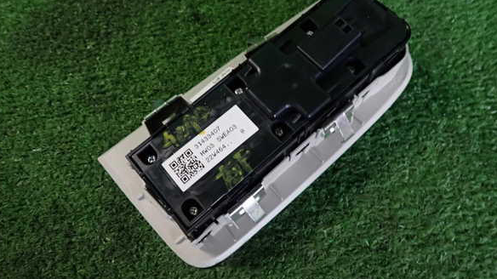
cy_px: 121
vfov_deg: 41.4
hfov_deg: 67.9
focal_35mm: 28
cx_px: 244
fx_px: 369
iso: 320
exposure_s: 1/30
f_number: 2
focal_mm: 4.5
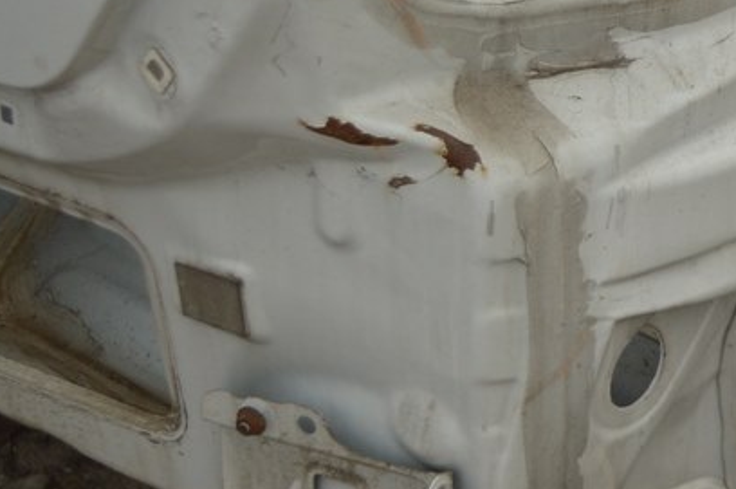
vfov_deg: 12.5
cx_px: 915
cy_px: 107
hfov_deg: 17.7
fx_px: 2231
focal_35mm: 109
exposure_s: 1/1600
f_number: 4.2
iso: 400
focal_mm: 29
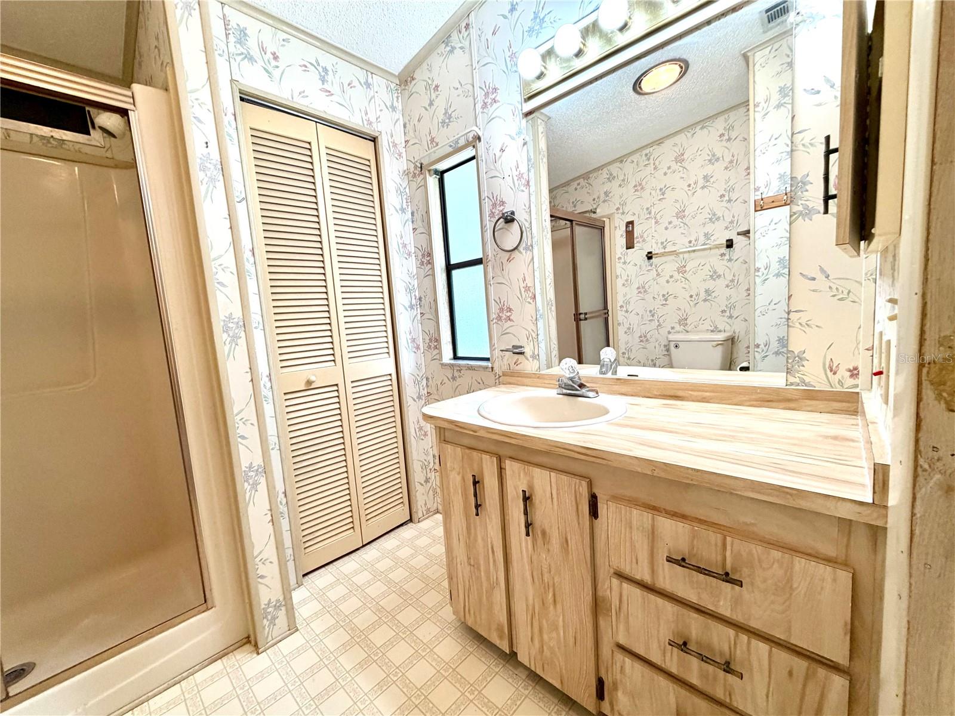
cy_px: 358
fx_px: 386
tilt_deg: -5.5
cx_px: 478
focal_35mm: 14
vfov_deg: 85.7
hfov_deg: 102.1
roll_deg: +4.0
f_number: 2.2
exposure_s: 1/60
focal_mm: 2.22
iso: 160
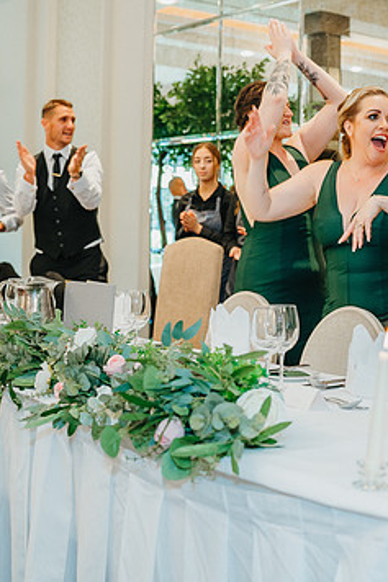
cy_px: 275
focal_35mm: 57
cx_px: 329
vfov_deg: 35.1
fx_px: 922
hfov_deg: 23.3
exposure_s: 1/125
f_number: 2.8
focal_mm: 35
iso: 1600
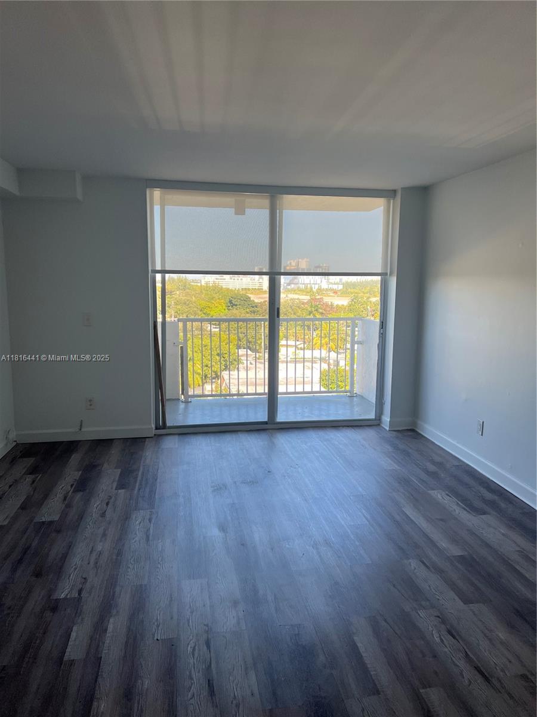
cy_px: 358
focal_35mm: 26
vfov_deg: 67.3
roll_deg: -0.5
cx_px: 268
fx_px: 538
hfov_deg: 53.1
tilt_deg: -5.1
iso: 50
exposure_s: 1/427
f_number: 1.5
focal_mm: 5.7
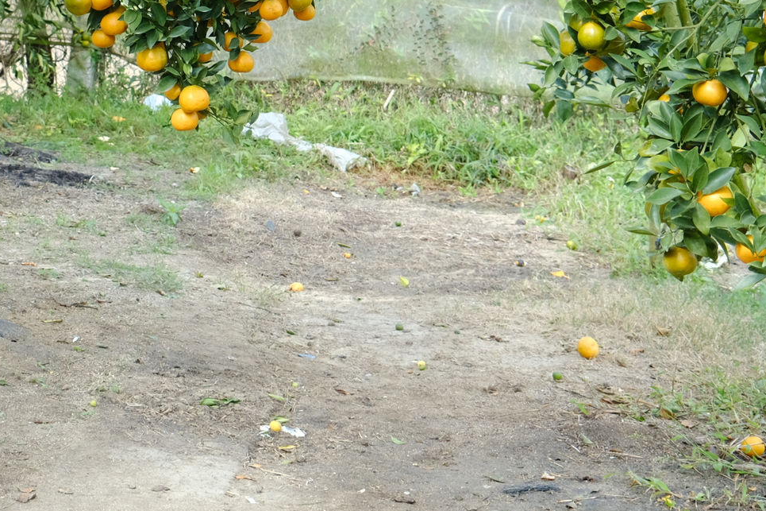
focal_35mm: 104
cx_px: 45
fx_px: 2212
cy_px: -15
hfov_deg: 19.2
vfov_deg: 13.0
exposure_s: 1/320
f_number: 4.5
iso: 500
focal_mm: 32.5
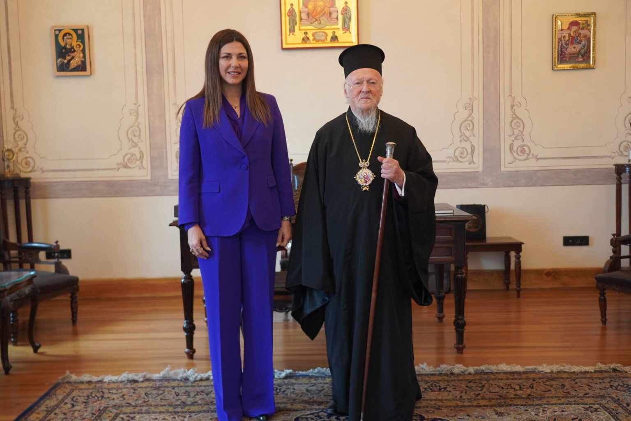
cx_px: 316
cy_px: 210
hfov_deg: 49.6
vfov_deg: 34.2
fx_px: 684
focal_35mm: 39
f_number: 4
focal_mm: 39
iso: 2000
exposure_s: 1/160
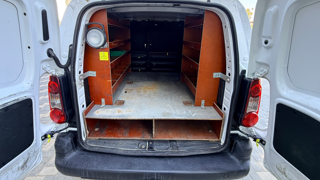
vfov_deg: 66.5
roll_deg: -0.8
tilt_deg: -16.1
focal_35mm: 16
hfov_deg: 99.3
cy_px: 72
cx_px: 153
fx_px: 136
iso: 125
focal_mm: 2.22
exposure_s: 1/99
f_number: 2.2
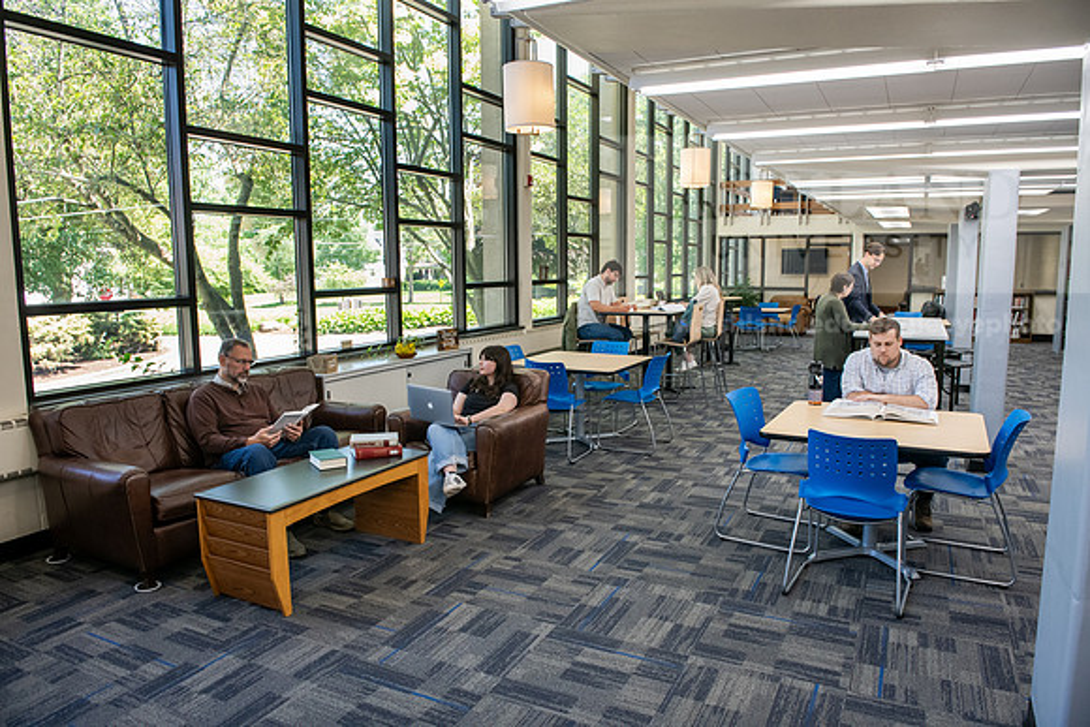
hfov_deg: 73.7
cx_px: 545
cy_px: 364
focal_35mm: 24
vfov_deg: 53.2
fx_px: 727
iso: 1600
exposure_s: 1/160
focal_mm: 24
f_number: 5
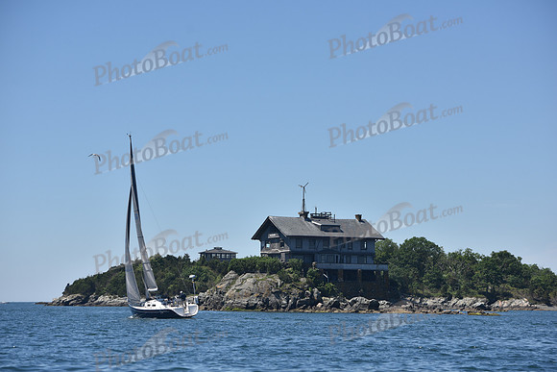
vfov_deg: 14.0
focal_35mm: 98
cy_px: 186
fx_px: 1517
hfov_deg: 20.8
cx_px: 278
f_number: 5
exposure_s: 1/1000
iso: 200
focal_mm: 98
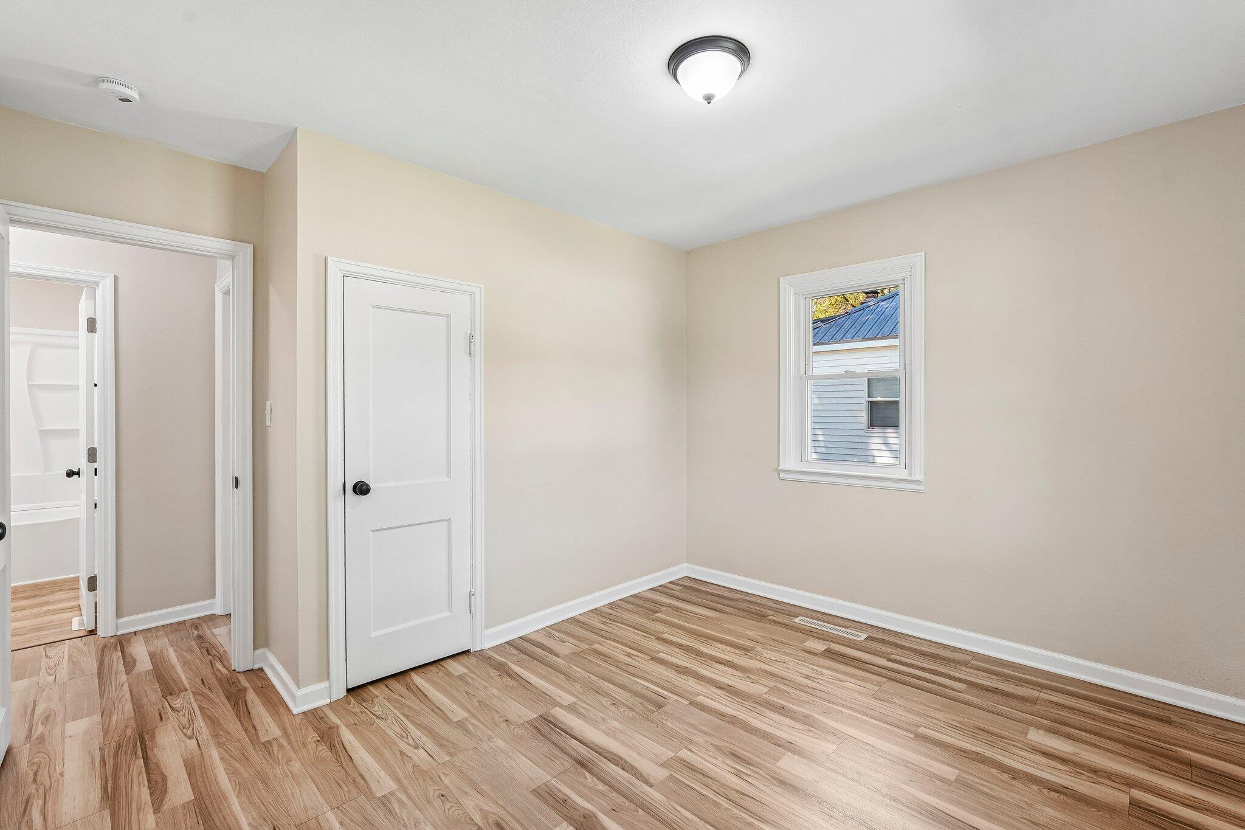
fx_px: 571
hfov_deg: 95.0
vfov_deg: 72.0
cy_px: 415
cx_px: 622
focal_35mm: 16
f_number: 8
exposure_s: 1/30
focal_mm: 16.5
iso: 320
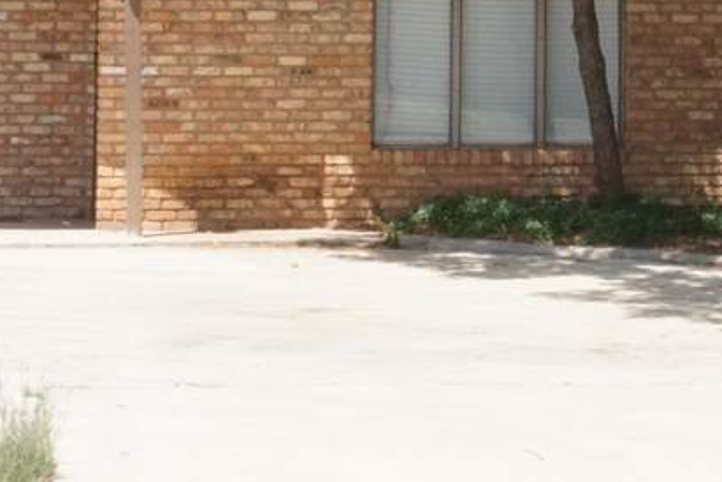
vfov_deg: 9.6
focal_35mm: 140
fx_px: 2808
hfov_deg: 14.6
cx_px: 481
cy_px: -140
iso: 1600
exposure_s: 1/160
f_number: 32
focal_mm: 30
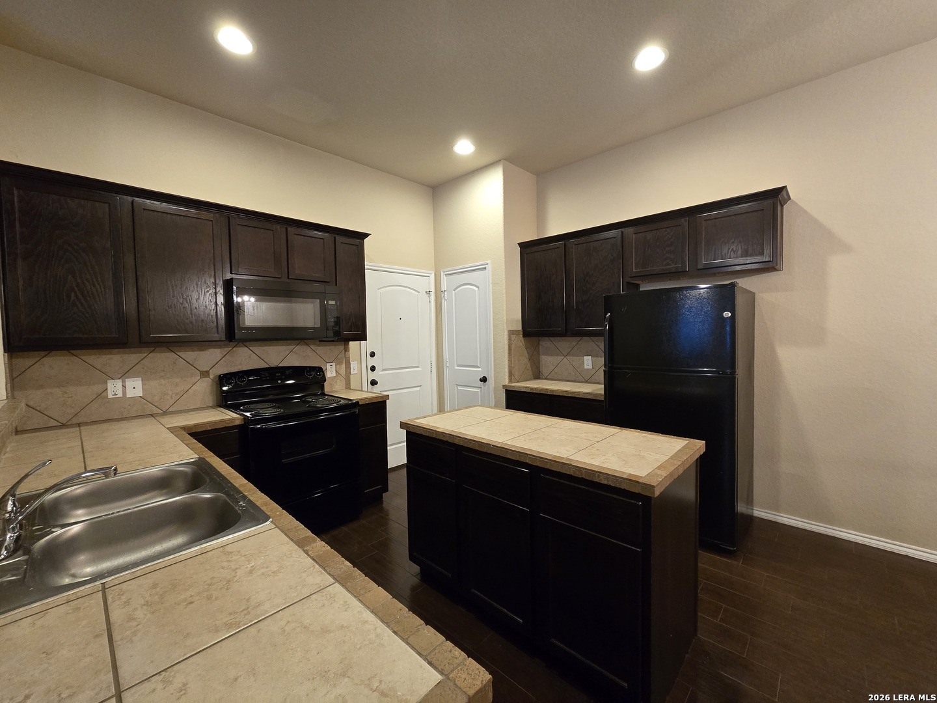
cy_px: 352
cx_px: 468
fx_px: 352
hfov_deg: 106.2
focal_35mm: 13
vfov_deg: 89.9
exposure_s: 1/60
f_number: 2.2
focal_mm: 2.2
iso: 500
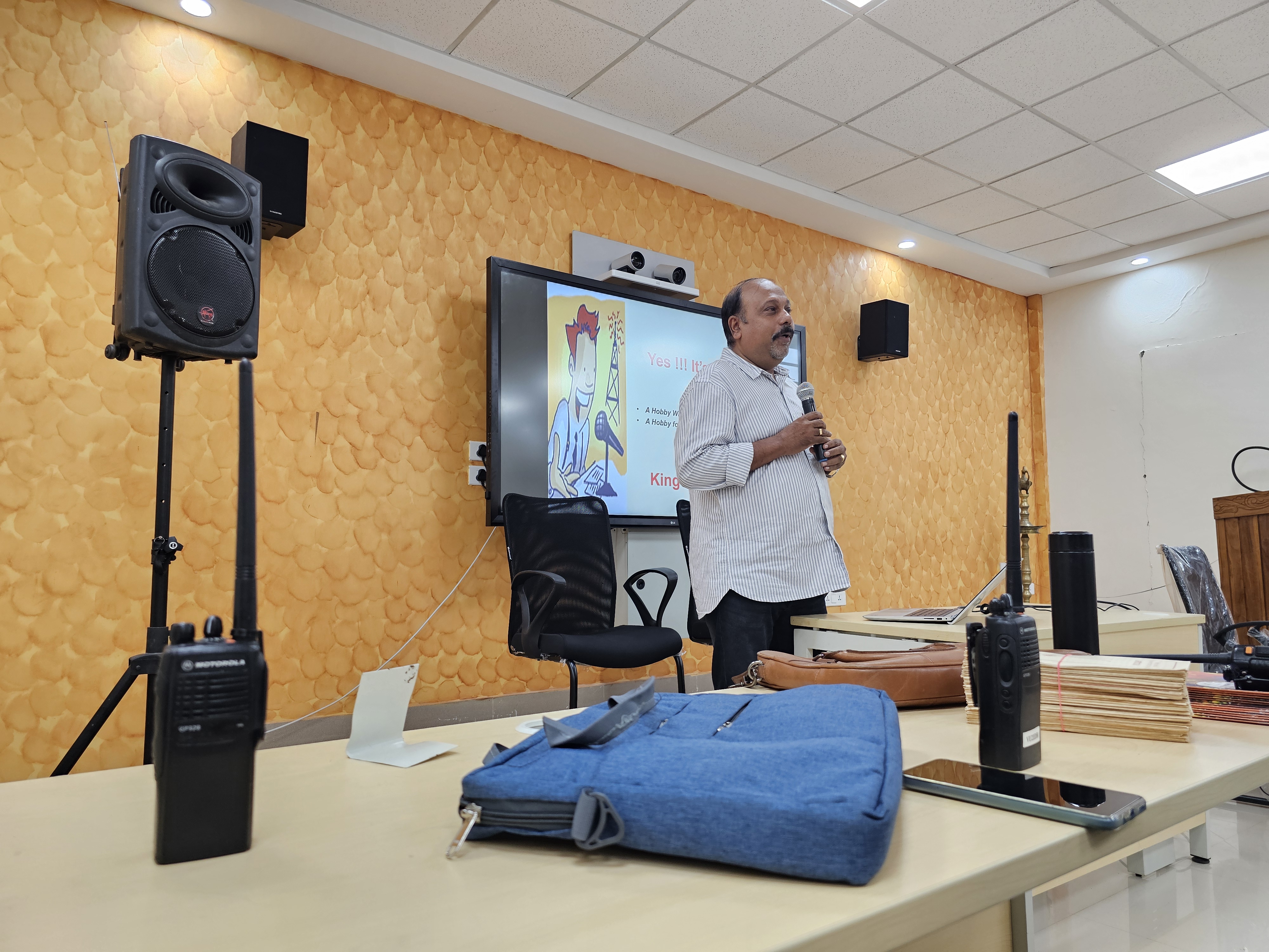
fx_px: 843
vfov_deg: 58.9
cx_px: 634
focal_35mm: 23
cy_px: 476
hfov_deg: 73.9
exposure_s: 1/100
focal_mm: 6.3
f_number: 1.7
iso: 200
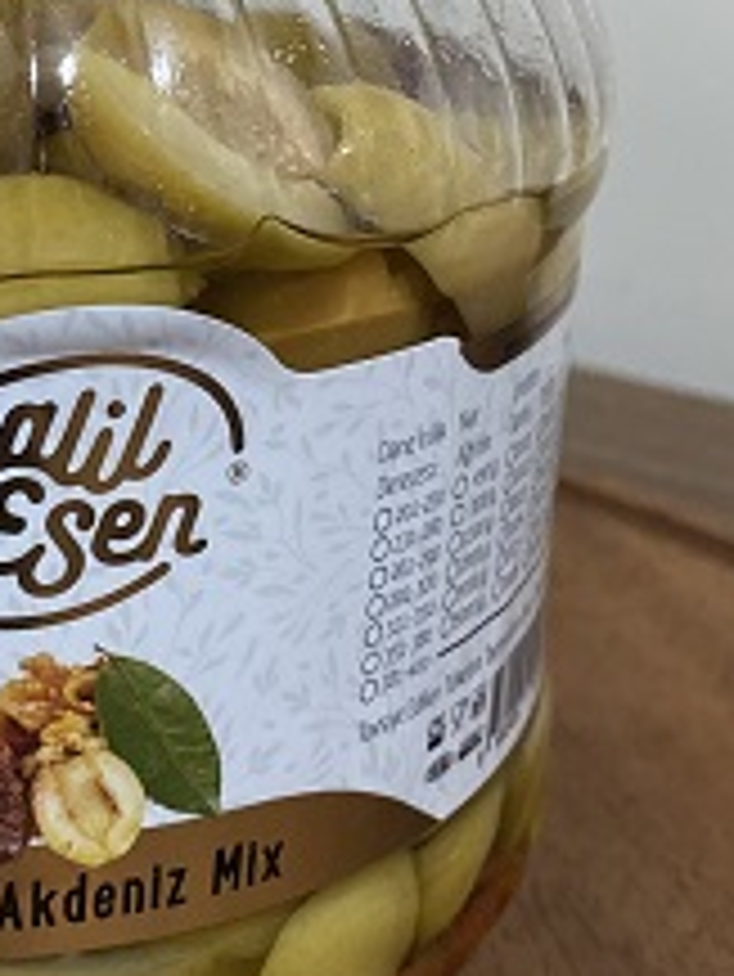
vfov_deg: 26.4
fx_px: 2034
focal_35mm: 72
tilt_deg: -13.6
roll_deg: -1.9
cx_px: 99
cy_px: 153
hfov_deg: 20.1
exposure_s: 1/44
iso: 500
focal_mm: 4.25
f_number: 1.8
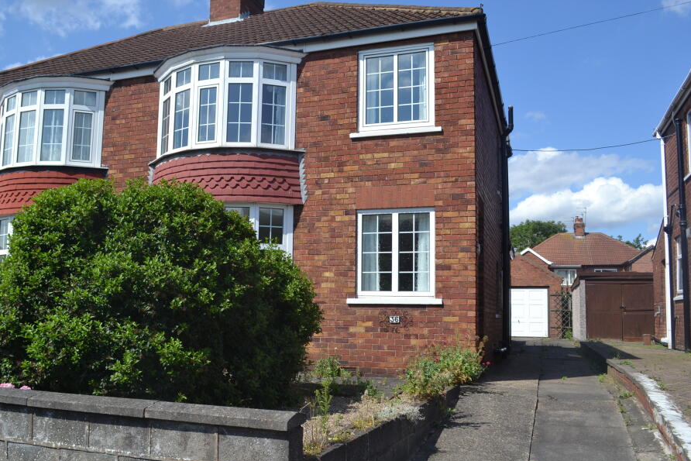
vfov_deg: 42.3
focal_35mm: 31
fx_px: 595
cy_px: 251
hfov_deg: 60.1
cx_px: 310
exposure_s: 1/250
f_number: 8
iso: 100
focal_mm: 18
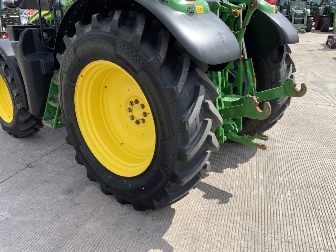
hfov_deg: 61.7
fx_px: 281
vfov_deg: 48.2
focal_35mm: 29
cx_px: 168
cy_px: 126
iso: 16
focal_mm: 3
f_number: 1.8
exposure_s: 1/1015
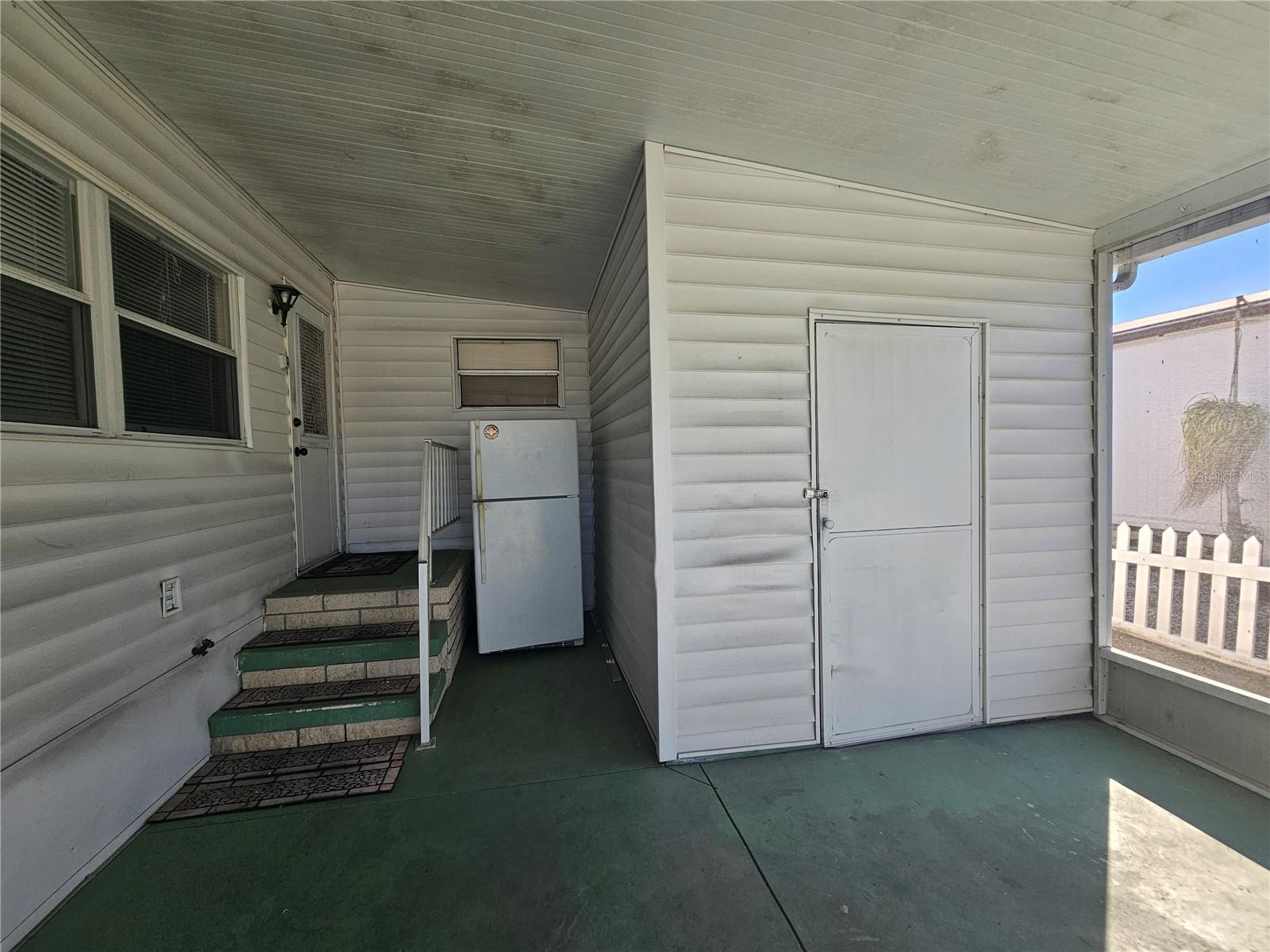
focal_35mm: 13
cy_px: 476
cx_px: 635
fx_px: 477
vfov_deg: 89.9
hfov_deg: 106.2
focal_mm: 2.2
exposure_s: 1/359
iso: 50
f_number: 2.2
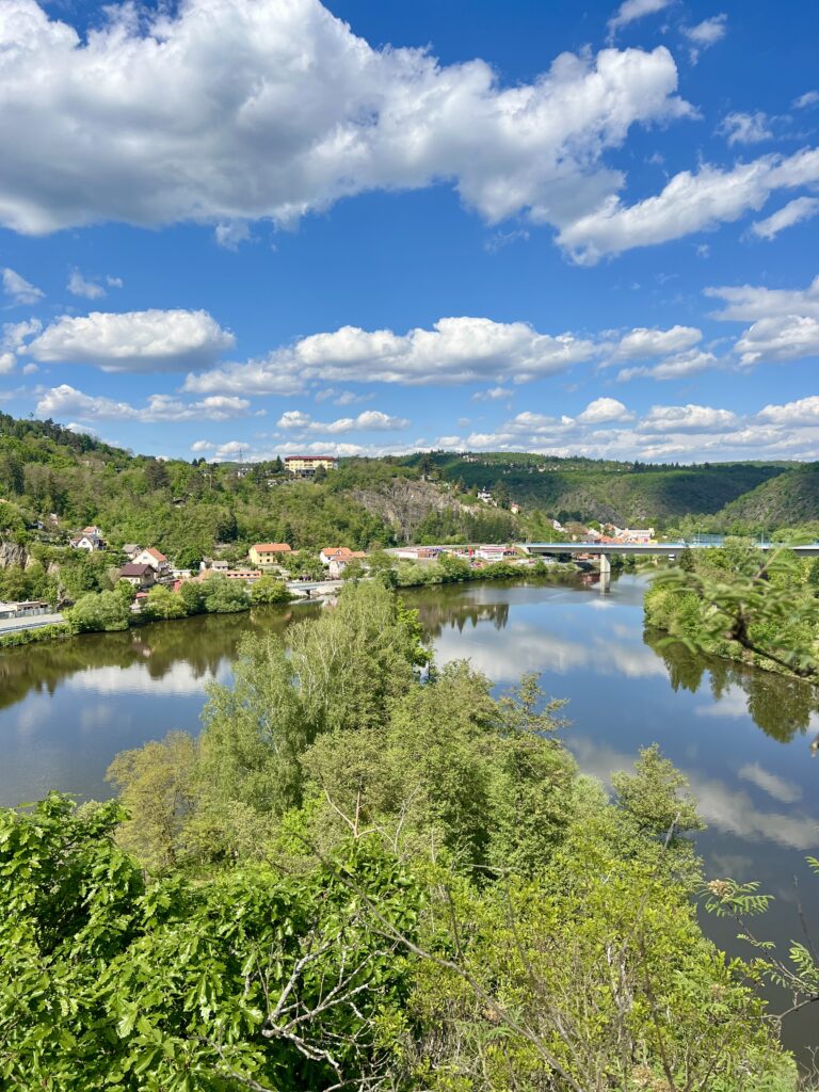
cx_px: 410
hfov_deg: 53.1
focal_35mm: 26
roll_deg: +0.0
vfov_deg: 67.3
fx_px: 820
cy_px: 546
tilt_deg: -3.5
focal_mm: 5.7
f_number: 1.5
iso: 50
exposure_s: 1/5319
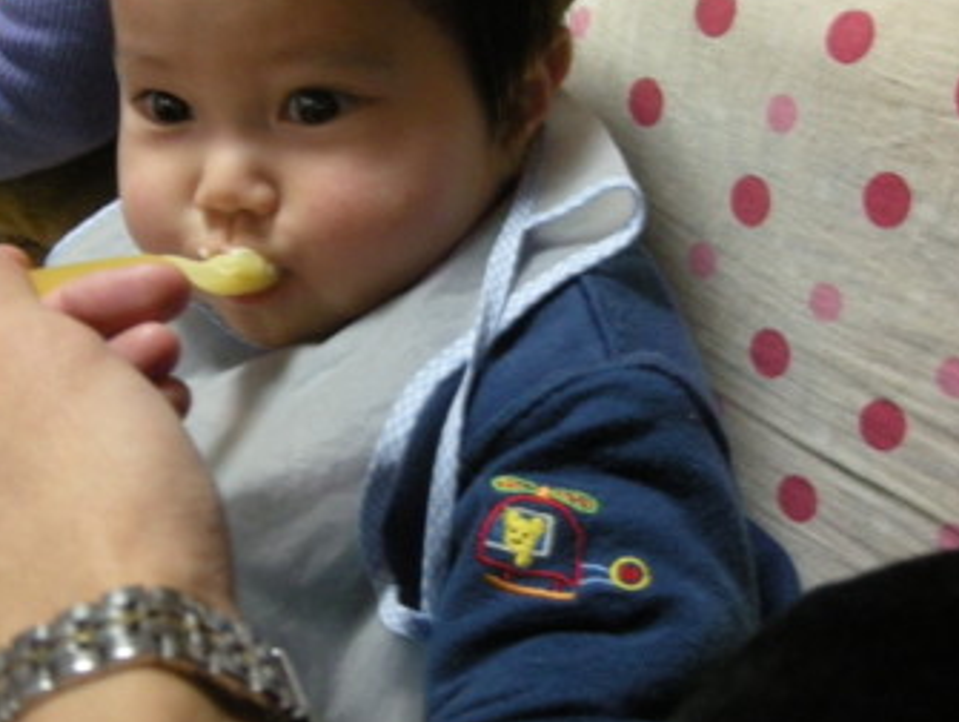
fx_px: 1303
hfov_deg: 40.0
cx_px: 338
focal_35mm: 47
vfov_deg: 30.9
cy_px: 307
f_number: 2.8
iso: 400
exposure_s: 1/30.3
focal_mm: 5.7
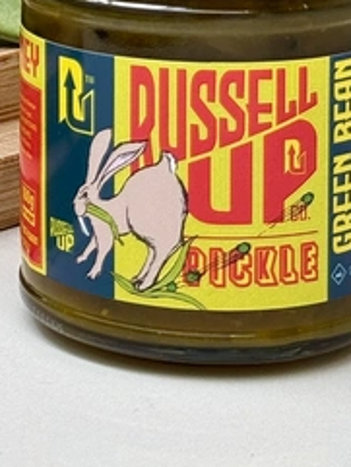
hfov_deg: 8.3
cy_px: -217
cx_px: -147
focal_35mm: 175
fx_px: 2364
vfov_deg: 10.9
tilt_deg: -6.3
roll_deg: +0.8
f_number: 1.78
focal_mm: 6.76
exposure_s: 1/221
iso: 64
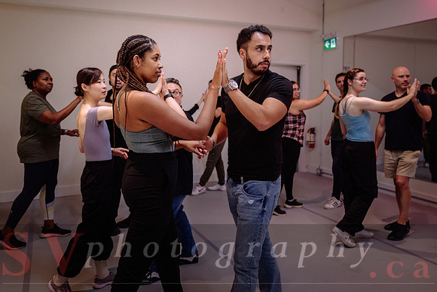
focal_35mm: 31
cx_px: 206
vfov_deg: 42.8
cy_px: 123
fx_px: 371
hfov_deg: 61.0
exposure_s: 1/250
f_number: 2.8
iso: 1600
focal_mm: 26
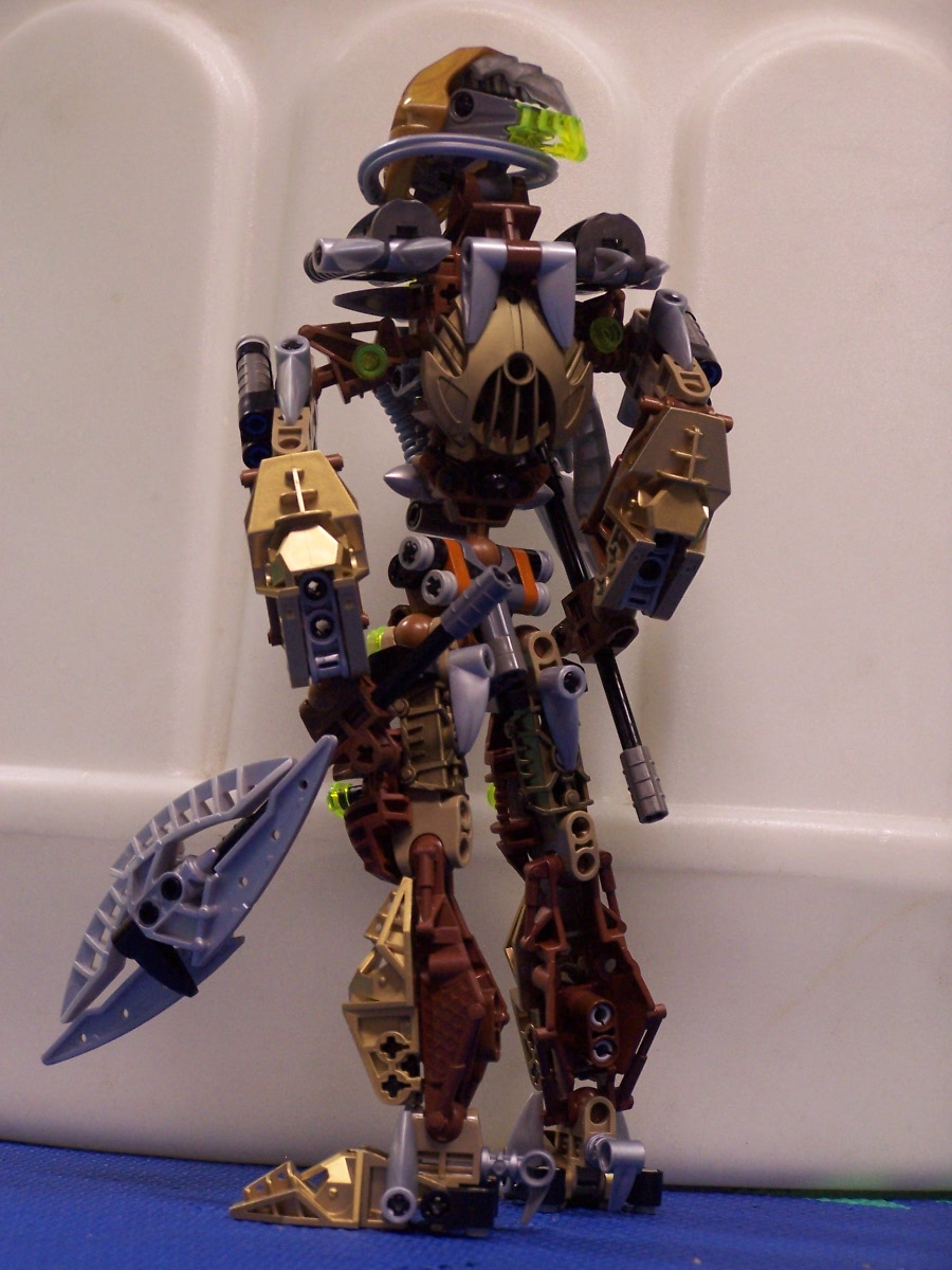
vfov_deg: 15.4
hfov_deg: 11.6
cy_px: 635
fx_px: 4694
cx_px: 476
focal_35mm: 128
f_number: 3.2
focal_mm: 21.2
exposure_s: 1/8
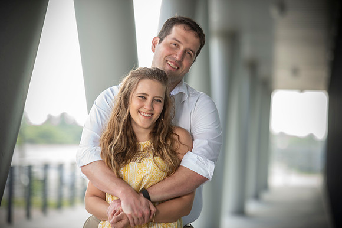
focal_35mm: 150
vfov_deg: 9.1
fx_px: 1424
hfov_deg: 13.7
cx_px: 171
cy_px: 114
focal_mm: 150
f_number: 2.8
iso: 50
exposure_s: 1/125
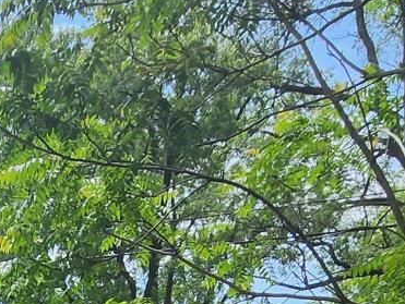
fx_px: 820
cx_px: -210
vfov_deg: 14.8
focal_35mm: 70
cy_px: 694
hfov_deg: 22.5
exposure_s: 1/1628
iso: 50
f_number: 2.2
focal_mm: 2.2
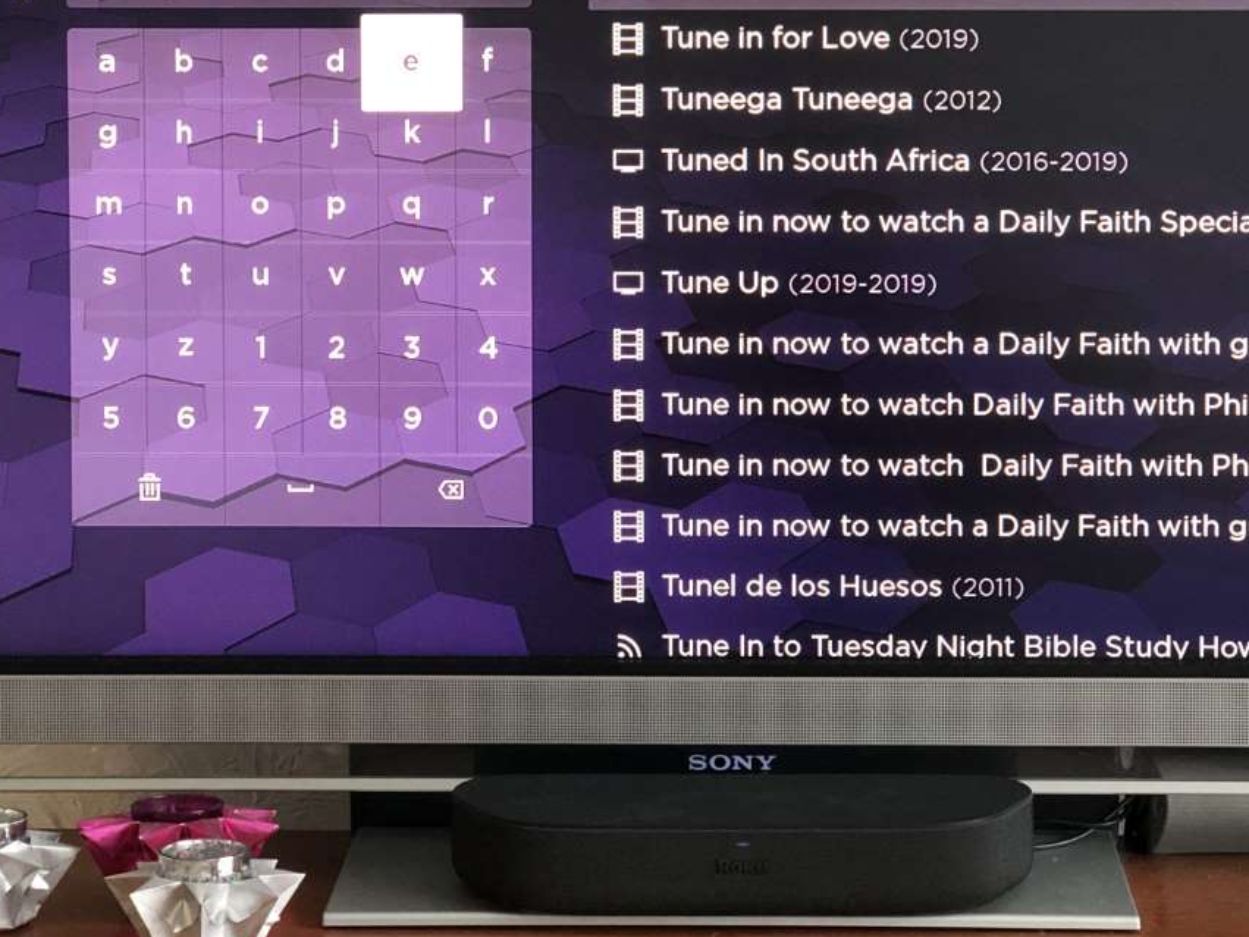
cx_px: 715
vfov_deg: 16.7
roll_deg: +0.1
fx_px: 3175
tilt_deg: -3.2
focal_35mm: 88
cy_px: 292
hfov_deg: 22.2
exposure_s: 1/19
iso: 160
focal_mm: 6
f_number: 2.4
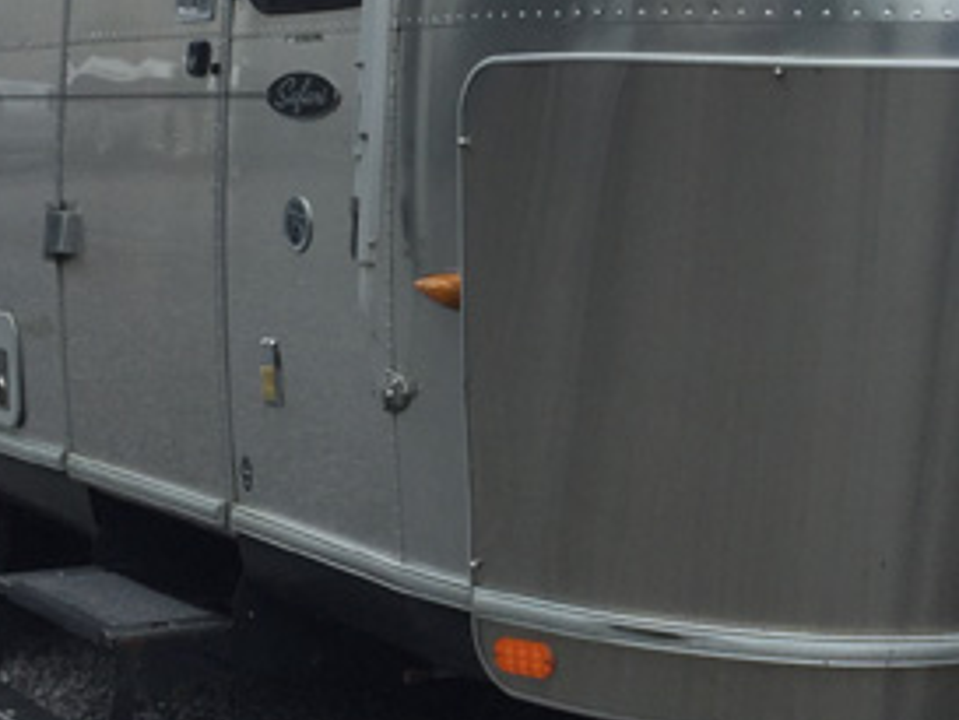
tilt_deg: +1.6
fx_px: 2356
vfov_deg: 17.2
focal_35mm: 85
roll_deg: -2.2
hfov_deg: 22.7
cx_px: 766
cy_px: 112
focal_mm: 4.15
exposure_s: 1/807
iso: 32
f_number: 2.2
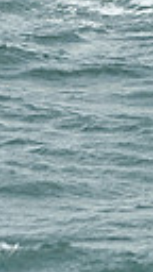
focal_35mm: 426
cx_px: 610
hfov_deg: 2.8
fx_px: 3072
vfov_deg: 5.1
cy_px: -29
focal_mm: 90
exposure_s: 1/1250
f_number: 8
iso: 250
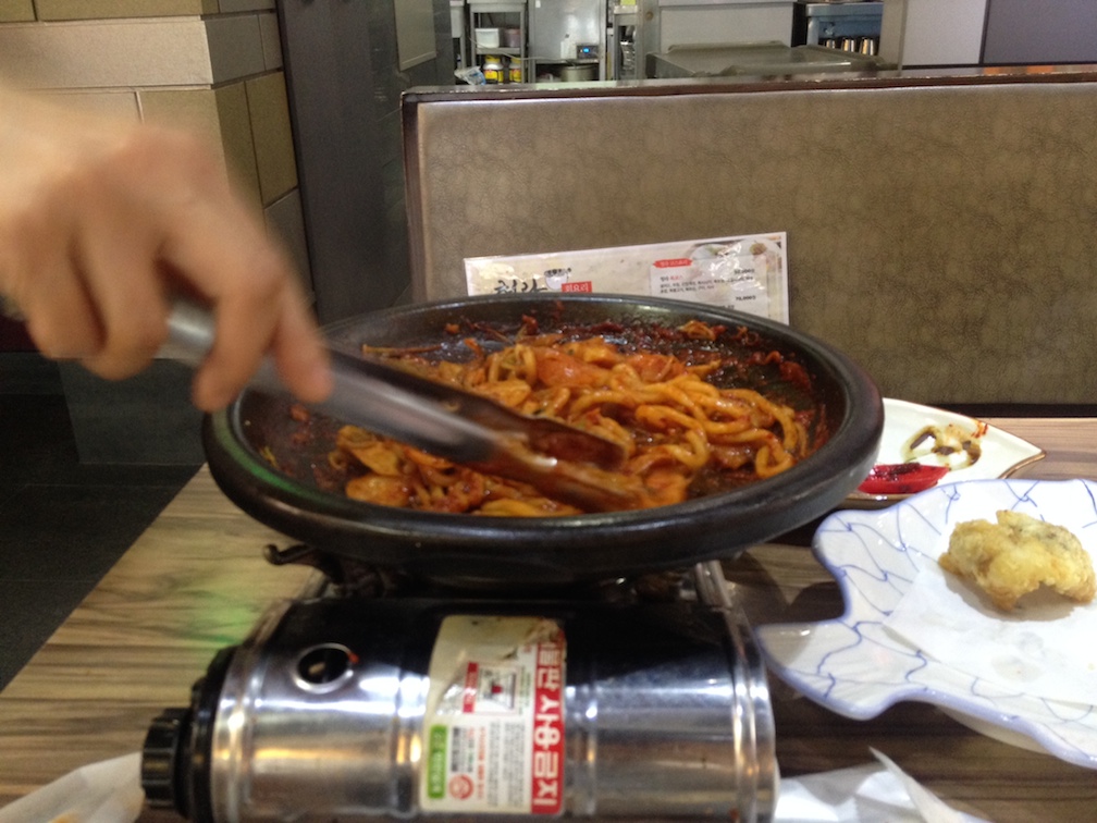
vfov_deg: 40.7
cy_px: 412
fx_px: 1109
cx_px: 548
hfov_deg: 52.6
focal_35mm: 35
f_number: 2.4
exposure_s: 1/20
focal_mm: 4.28
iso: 200
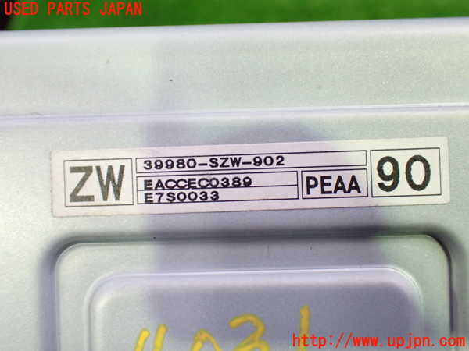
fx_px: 515
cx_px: 234
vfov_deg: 37.7
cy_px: 176
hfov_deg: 49.0
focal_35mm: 38
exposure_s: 1/50
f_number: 2.7
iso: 800
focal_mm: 6.83
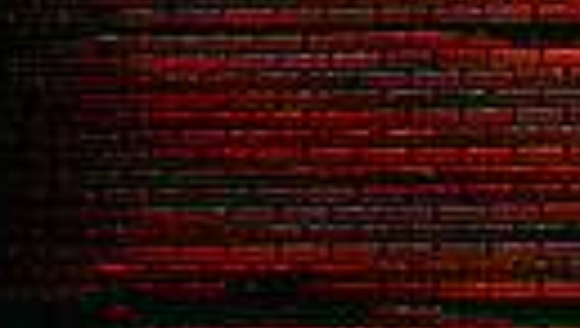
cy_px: 773
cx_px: 881
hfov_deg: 7.5
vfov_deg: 4.2
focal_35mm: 282
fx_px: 4343
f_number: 5.6
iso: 6400
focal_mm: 60
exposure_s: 1/30
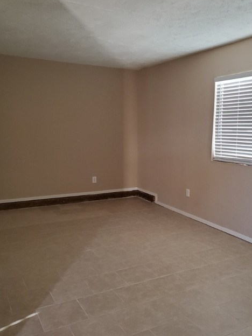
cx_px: 146
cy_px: 186
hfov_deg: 44.0
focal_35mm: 32
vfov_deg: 56.7
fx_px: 311
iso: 400
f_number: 1.5
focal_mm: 4.3
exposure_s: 1/39
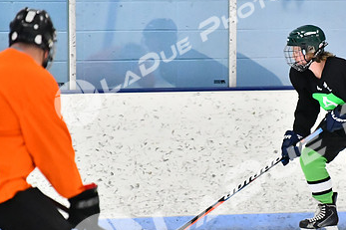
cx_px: 285
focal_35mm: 477
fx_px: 4582
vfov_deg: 2.9
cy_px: 155
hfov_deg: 4.3
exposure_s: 1/1250
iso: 6400
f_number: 2.8
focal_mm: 190
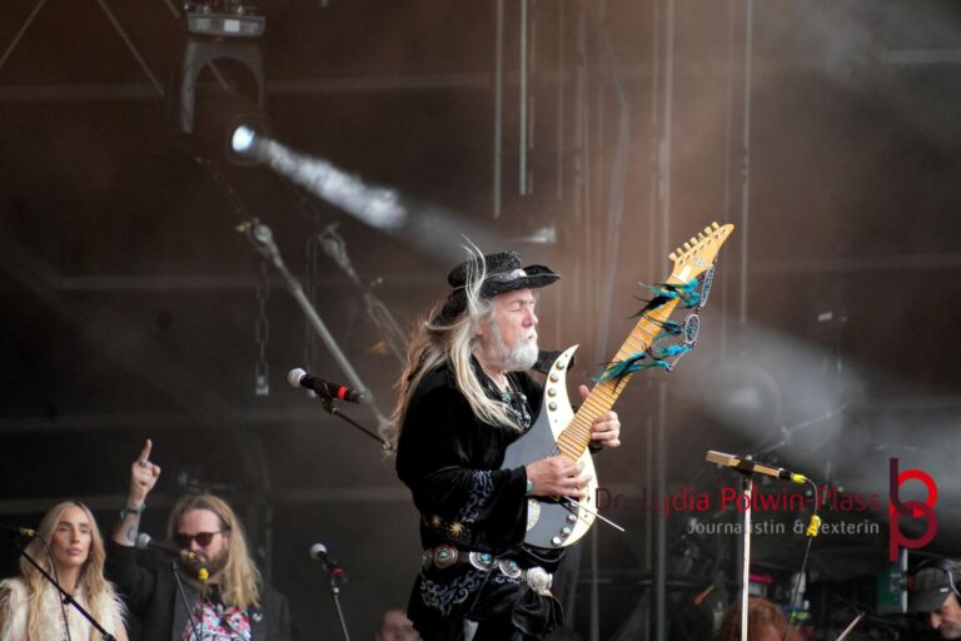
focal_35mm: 450
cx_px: 480
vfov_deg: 3.1
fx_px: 12012
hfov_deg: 4.6
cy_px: 320
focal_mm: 300
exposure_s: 1/500
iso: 1250
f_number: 6.3
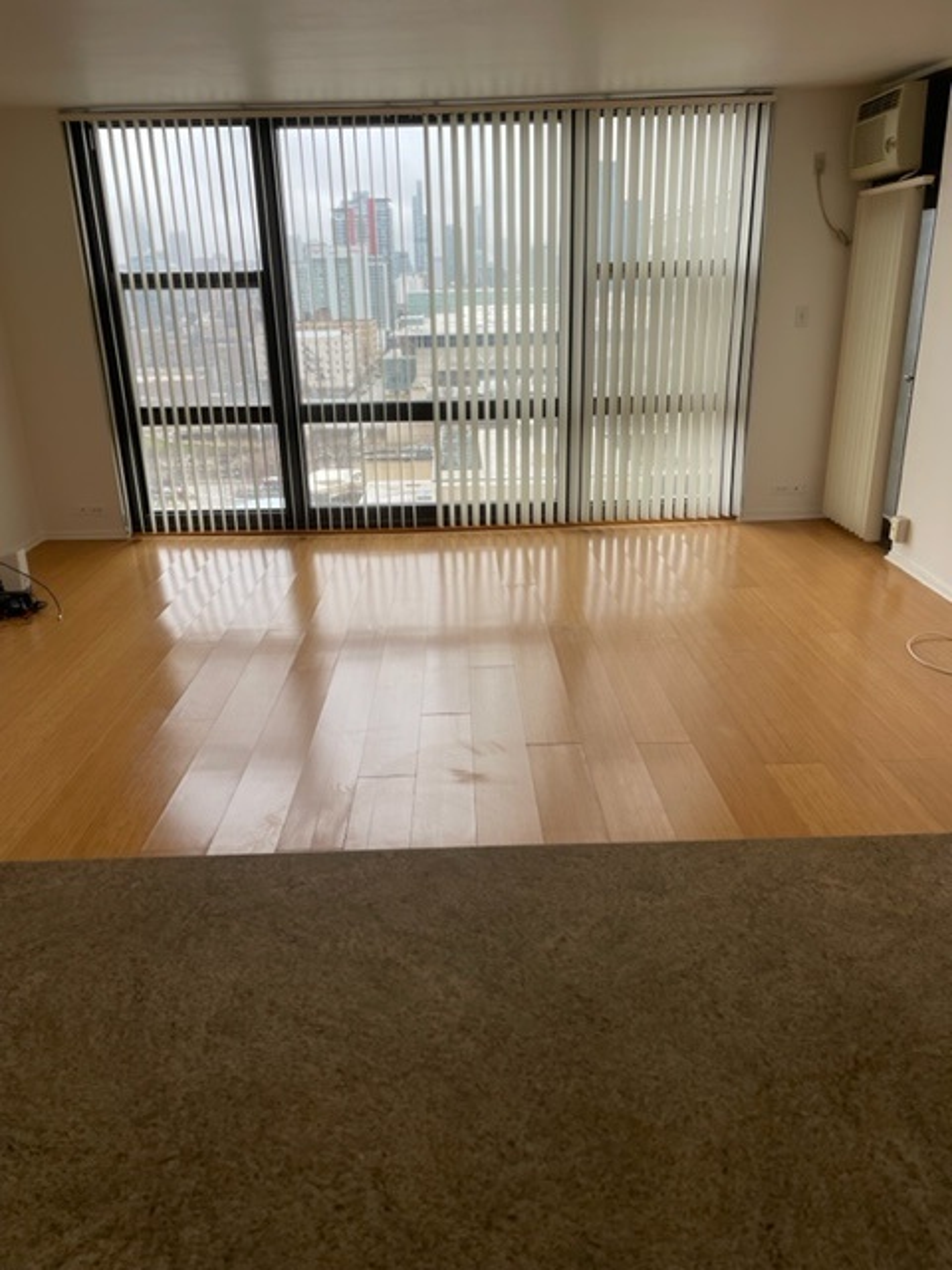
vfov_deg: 67.3
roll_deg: +2.2
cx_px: 476
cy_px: 635
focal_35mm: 26
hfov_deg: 53.1
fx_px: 953
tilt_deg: -20.3
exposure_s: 1/337
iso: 32
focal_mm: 4.2
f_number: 1.6
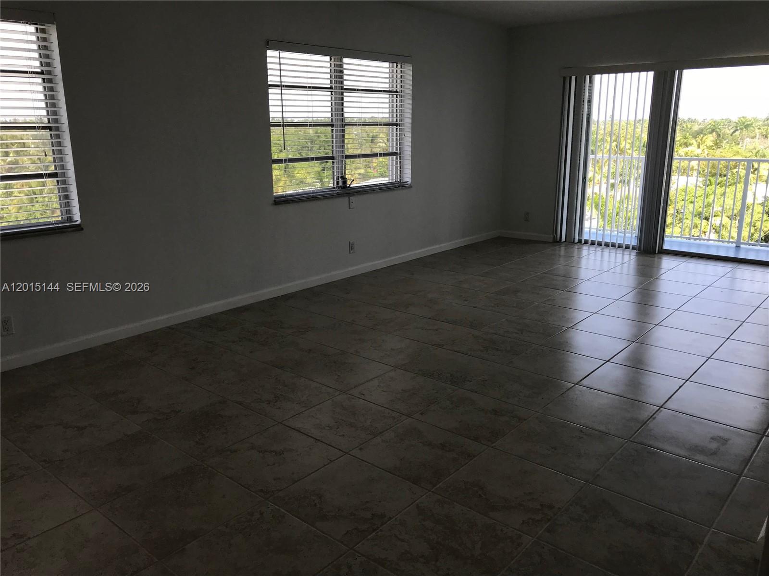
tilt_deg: -15.2
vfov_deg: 49.7
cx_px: 384
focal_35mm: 28
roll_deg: -0.6
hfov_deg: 63.4
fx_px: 622
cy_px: 288
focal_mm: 3.99
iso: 20
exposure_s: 1/352
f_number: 1.8
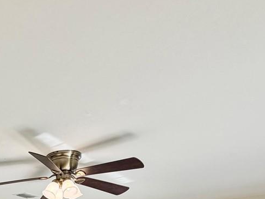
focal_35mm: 46
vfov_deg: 24.6
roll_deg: +0.5
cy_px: 297
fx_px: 352
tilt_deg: -3.8
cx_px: -20
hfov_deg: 35.8
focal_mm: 2.22
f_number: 2.2
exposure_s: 1/130
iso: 50
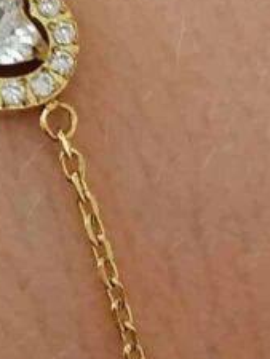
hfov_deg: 6.4
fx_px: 2410
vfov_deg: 8.5
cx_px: 53
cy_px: 27
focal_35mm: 232
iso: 80
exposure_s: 1/50
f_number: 1.8
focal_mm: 4.75
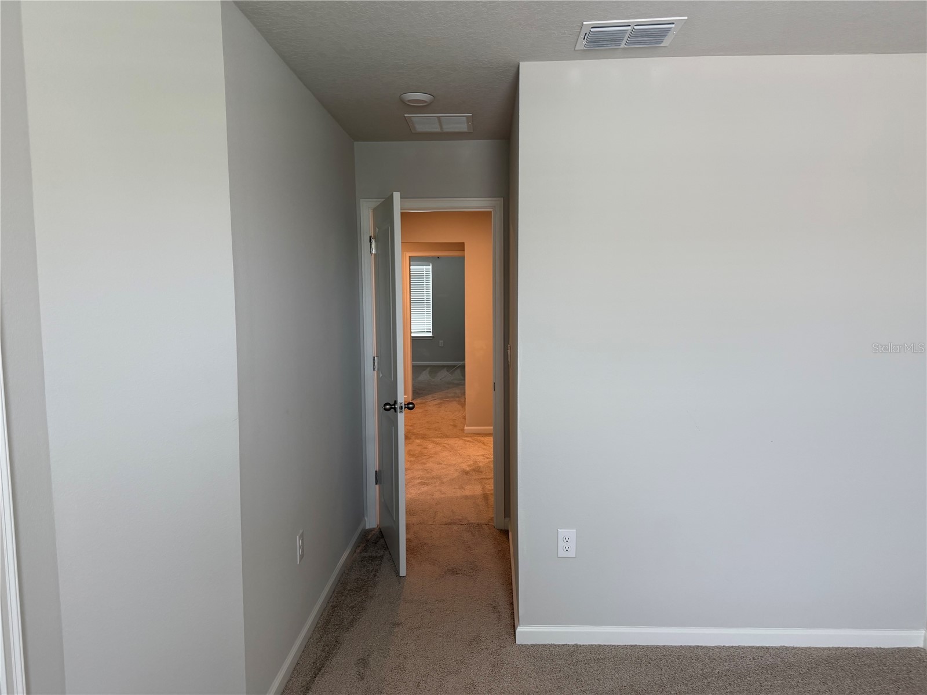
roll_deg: +1.0
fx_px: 643
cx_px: 464
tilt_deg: -3.4
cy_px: 348
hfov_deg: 71.6
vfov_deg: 56.8
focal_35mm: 24
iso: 160
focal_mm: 6.76
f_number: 1.78
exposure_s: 1/120
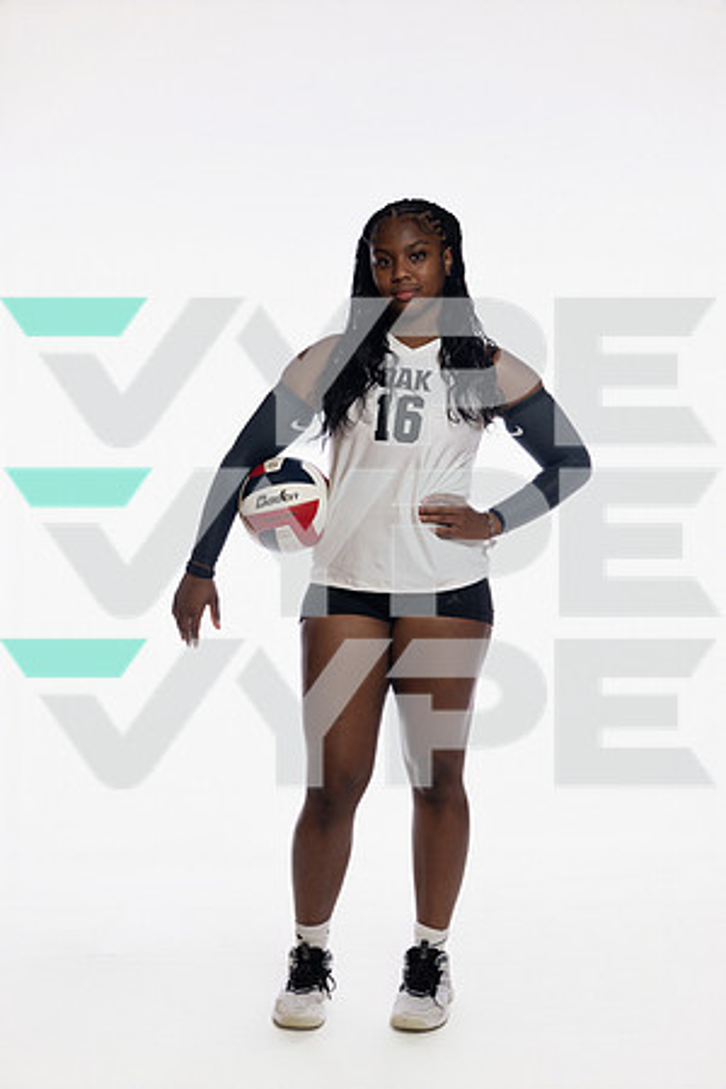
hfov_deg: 26.5
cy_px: 544
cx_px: 363
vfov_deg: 38.9
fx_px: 1543
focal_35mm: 51
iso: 640
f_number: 5.6
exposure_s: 1/250
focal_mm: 51
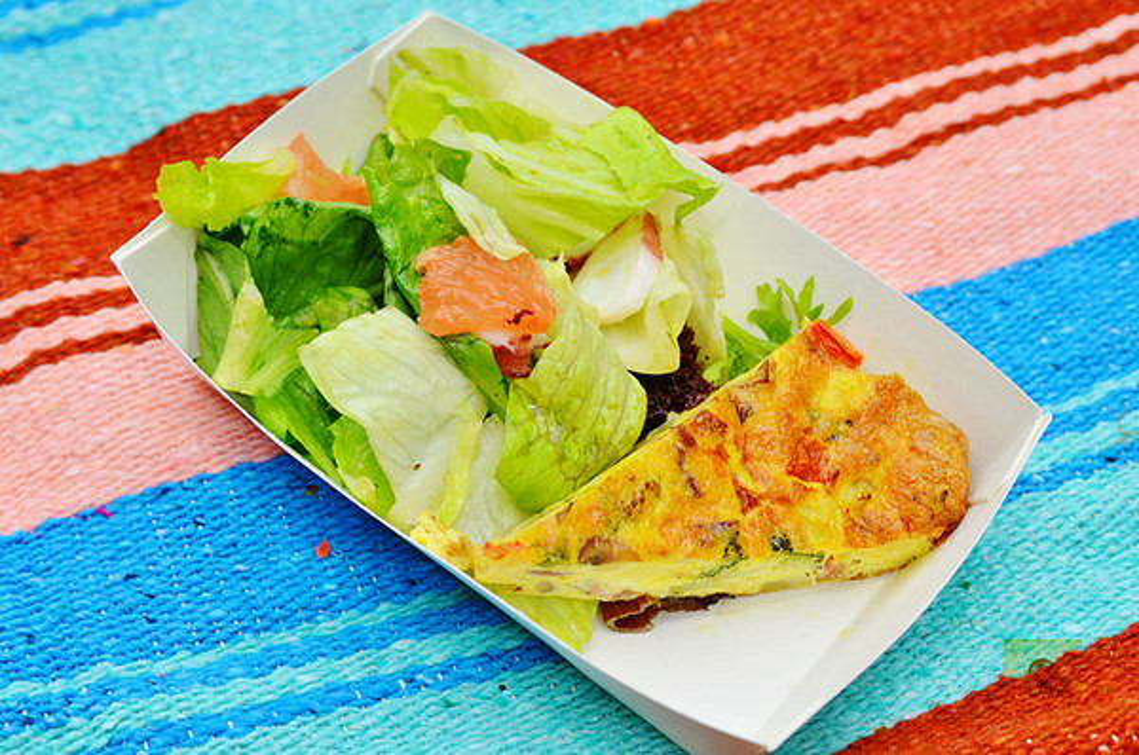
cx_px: 570
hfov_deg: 29.3
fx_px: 2180
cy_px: 378
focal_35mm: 69
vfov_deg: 19.7
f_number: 5.6
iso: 800
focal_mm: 46
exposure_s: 1/3200
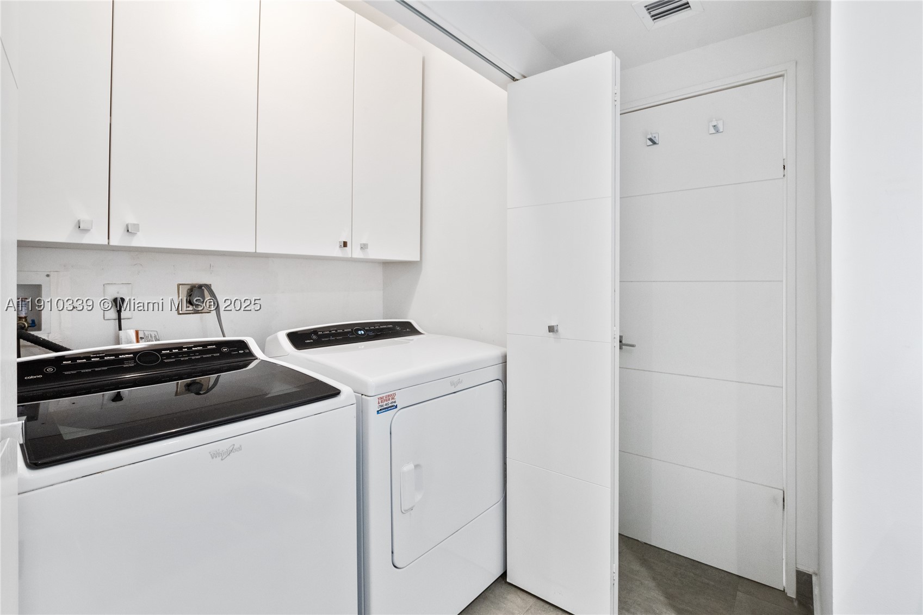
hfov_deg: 100.4
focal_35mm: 15
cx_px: 462
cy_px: 308
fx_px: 385
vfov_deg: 77.3
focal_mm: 10
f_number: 8
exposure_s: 1/15
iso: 800
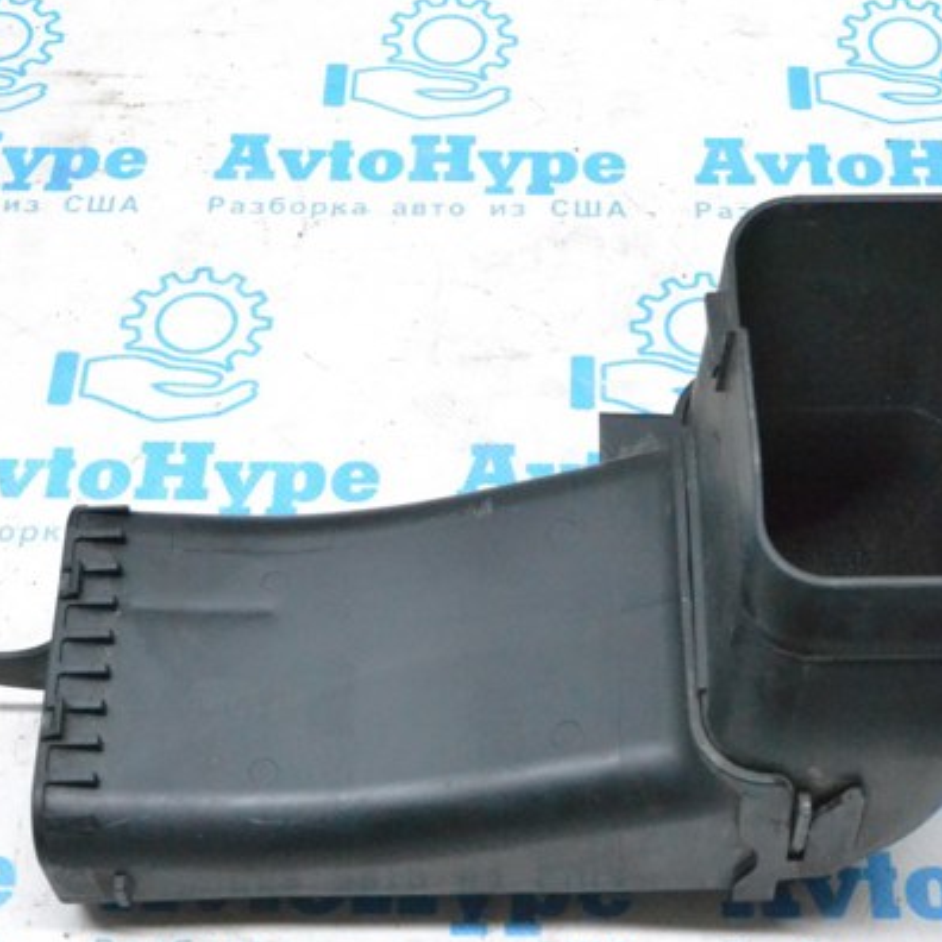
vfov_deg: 24.7
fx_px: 2155
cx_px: 564
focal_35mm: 70
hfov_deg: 24.6
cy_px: 488
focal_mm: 34
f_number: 9
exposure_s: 1/160
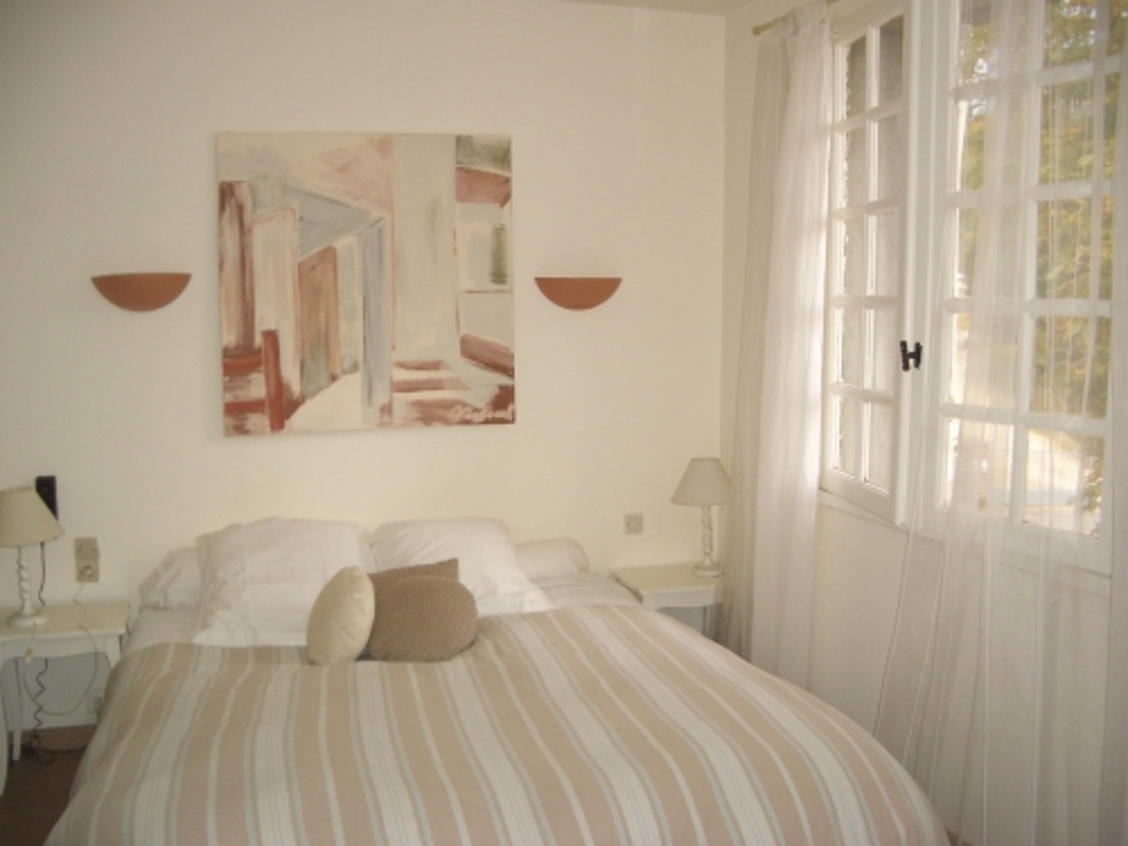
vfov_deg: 40.7
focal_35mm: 35
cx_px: 564
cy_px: 423
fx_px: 1141
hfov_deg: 52.6
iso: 100
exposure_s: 1/60
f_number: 2.6
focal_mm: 5.8
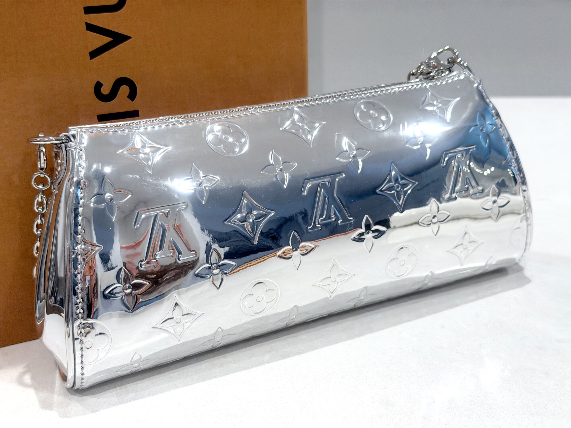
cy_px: 214
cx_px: 286
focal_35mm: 48
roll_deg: +2.4
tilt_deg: -22.3
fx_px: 792
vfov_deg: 30.3
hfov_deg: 39.7
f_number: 1.78
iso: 160
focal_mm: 6.76
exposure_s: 1/124
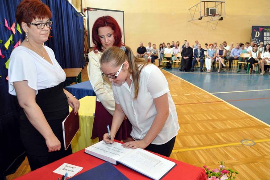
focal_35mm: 29
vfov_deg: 44.9
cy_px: 92
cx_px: 145
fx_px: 217
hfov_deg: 63.6
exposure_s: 1/160
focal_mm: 18
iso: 1250
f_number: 4
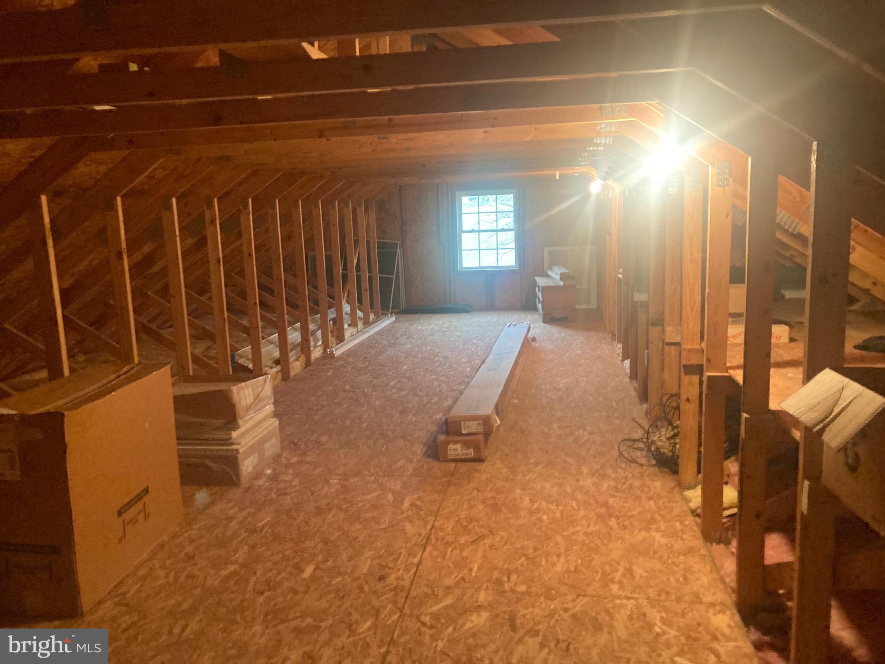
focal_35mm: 28
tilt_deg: -11.1
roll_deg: +0.7
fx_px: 716
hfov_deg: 63.4
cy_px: 332
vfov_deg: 49.7
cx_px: 442
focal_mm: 3.99
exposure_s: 1/30
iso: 320
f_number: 1.8
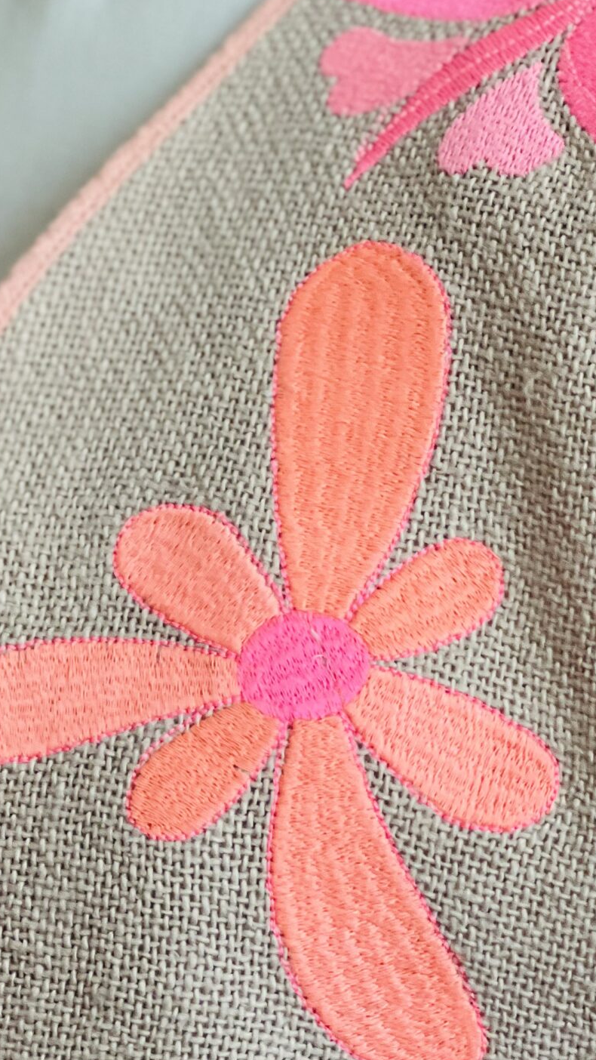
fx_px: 4298
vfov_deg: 14.0
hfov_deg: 7.9
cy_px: 754
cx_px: 281
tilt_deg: -11.5
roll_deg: +0.0
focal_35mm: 153
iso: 250
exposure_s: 1/100
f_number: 2.8
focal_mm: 9
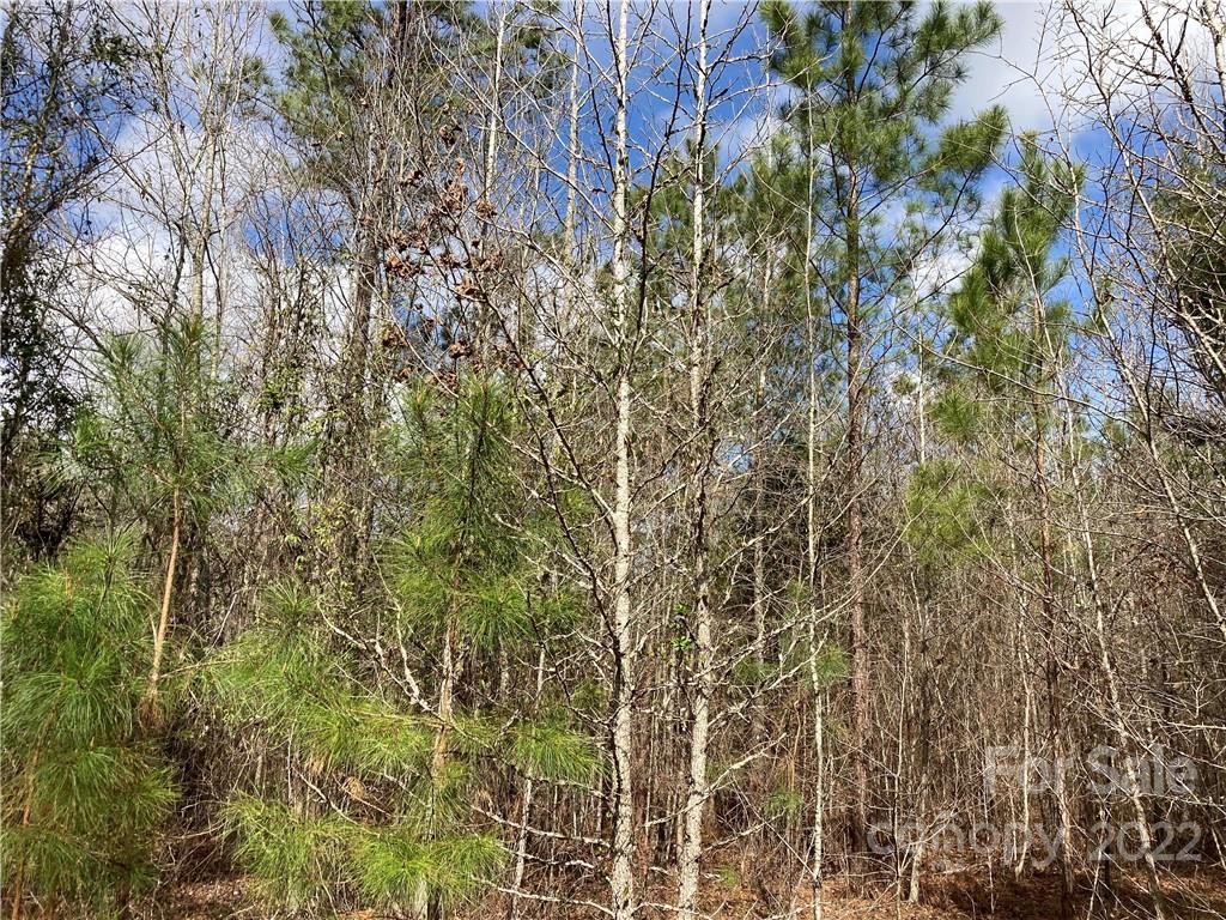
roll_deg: -2.3
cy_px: 460
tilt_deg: +12.1
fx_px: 992
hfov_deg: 63.4
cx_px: 613
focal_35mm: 28
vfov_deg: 49.7
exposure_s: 1/1517
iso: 20
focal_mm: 3.99
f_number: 1.8
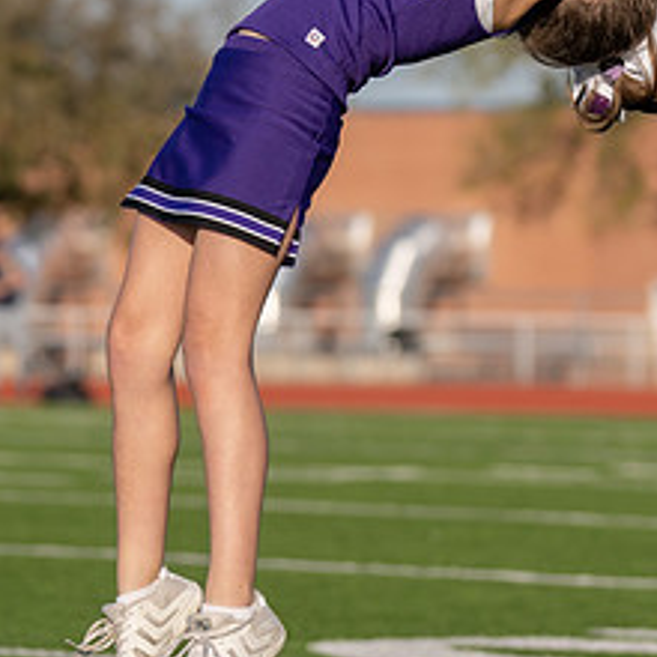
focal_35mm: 322
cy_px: 291
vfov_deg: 5.4
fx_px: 6914
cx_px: 247
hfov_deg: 5.4
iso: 100
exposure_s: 1/2000
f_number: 2.8
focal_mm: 93
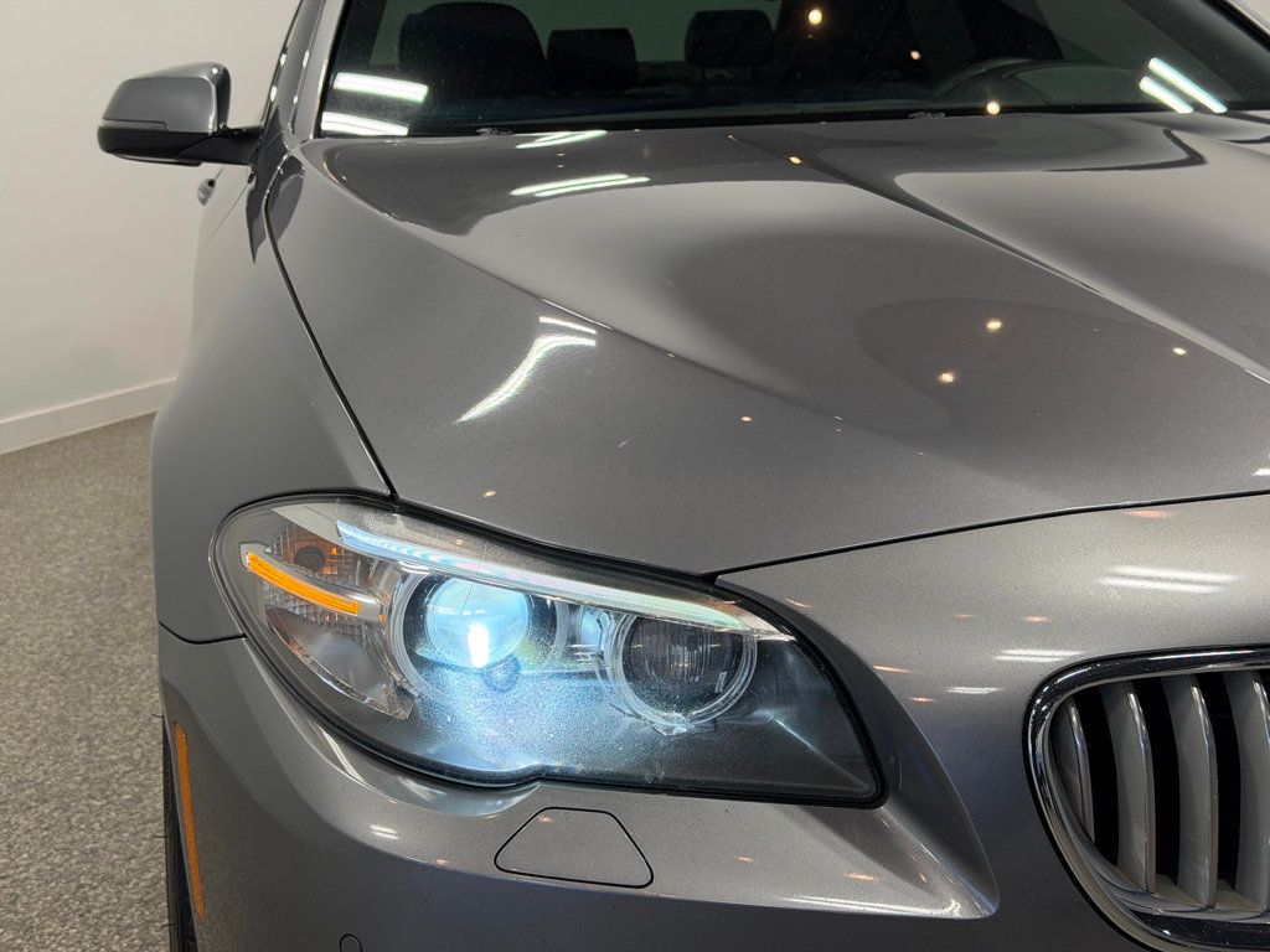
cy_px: 476
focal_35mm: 48
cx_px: 635
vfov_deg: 30.3
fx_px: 1761
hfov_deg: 39.7
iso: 80
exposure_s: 1/455
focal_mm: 6.76
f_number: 1.78
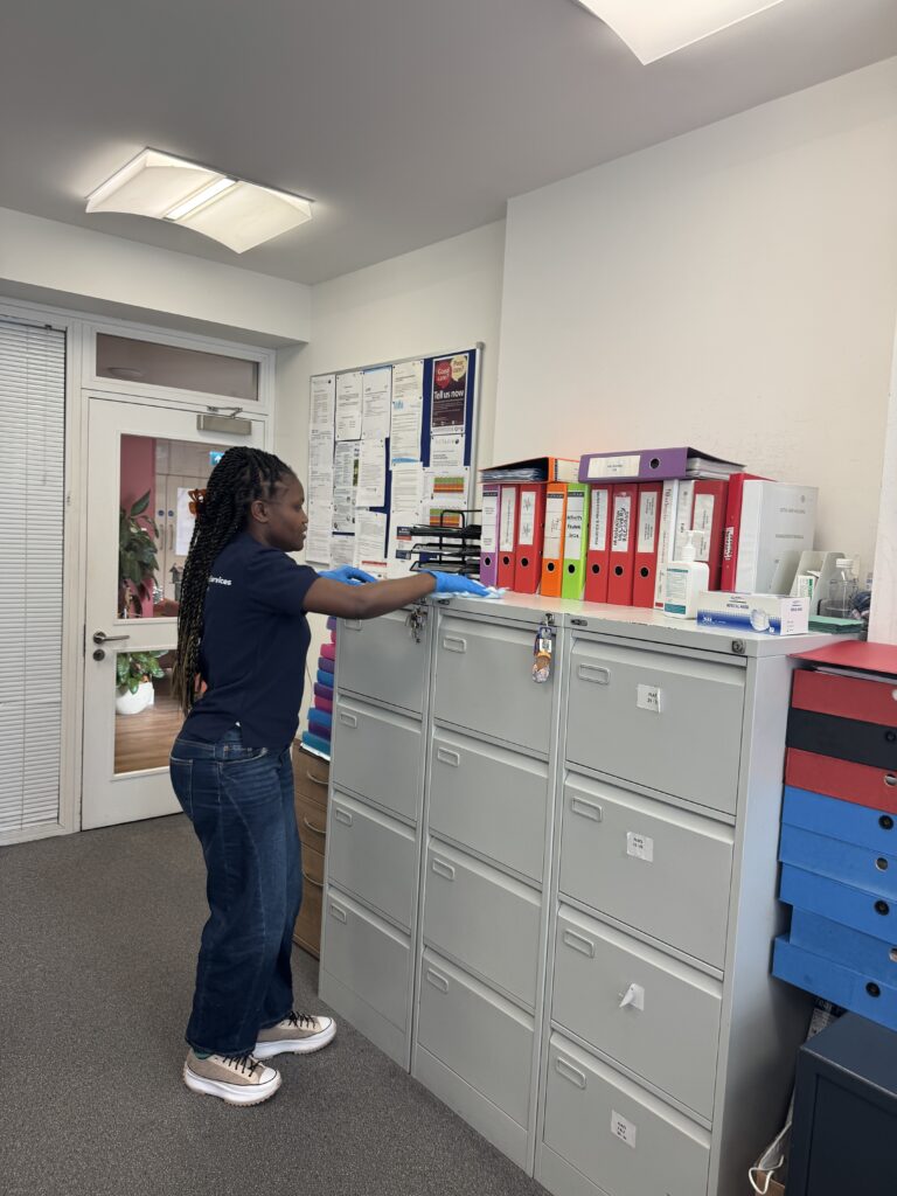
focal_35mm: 24
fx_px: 829
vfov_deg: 71.6
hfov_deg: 56.8
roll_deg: -3.5
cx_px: 448
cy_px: 598
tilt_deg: -0.8
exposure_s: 1/100
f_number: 1.78
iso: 100
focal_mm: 6.76
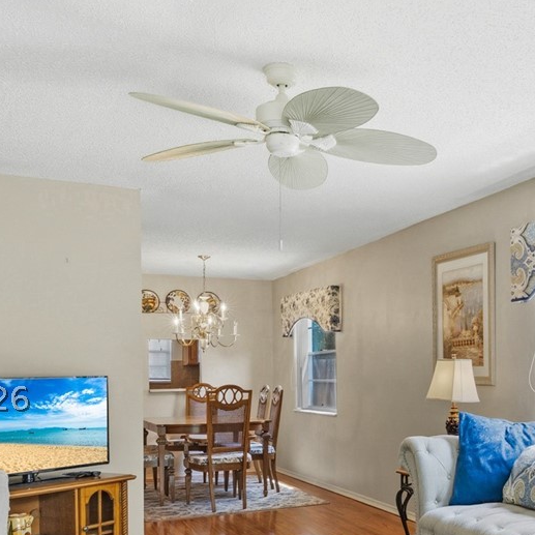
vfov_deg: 41.6
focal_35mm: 39
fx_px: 682
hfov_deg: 40.9
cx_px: 436
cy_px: 397
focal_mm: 14
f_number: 9
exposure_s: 1
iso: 250
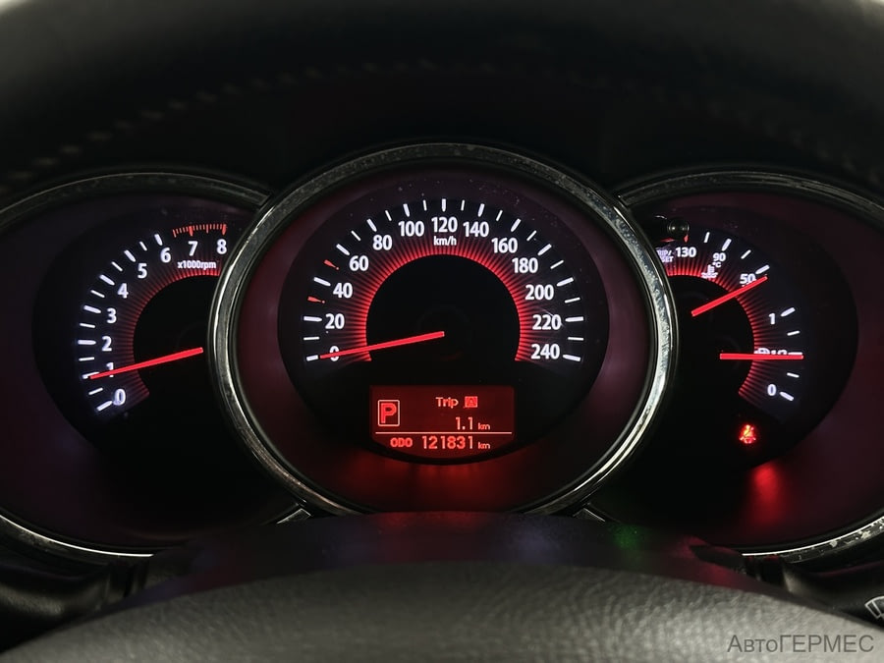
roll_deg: -0.4
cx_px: 442
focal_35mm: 48
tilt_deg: -26.1
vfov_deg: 30.3
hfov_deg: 39.7
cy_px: 332
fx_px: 1226
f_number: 1.78
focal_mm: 6.86
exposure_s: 1/50
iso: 250
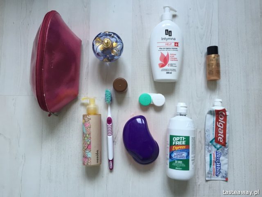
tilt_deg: -84.8
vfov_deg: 48.2
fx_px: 219
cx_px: 131
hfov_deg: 61.7
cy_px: 98
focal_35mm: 29
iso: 64
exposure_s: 1/30
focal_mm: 4.15
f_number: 2.2
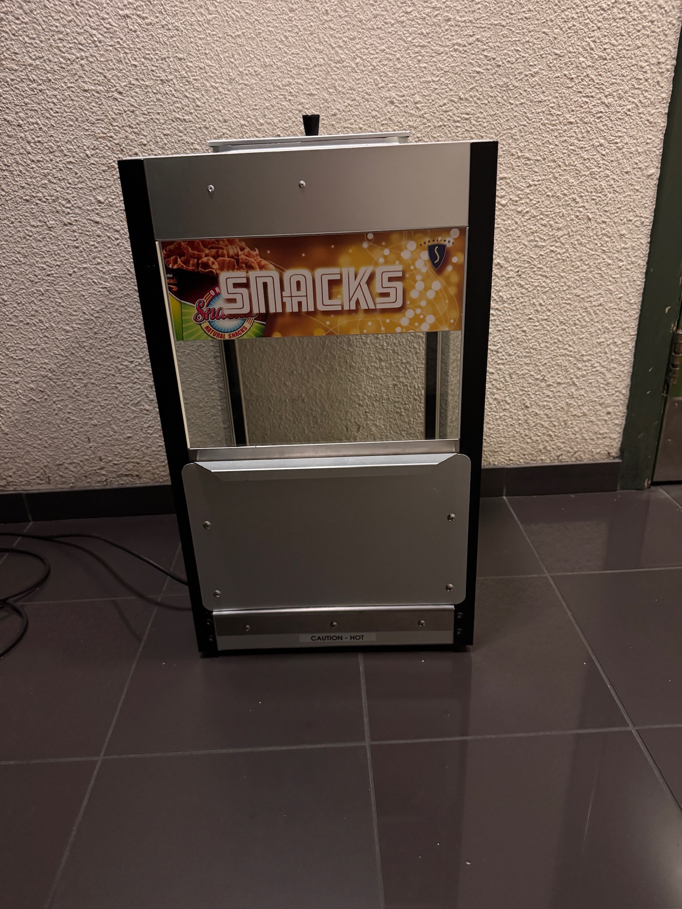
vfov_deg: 71.6
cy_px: 454
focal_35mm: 24
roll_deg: +3.4
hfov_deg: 56.8
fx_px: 630
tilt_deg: -24.3
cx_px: 341
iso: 800
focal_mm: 6.76
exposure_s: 1/25
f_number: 1.78
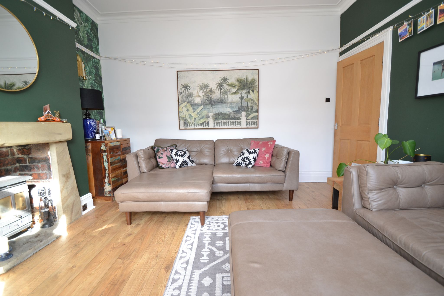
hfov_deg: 100.4
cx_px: 222
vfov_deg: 77.3
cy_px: 148
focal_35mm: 15
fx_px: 185
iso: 400
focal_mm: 10
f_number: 4
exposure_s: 1/60
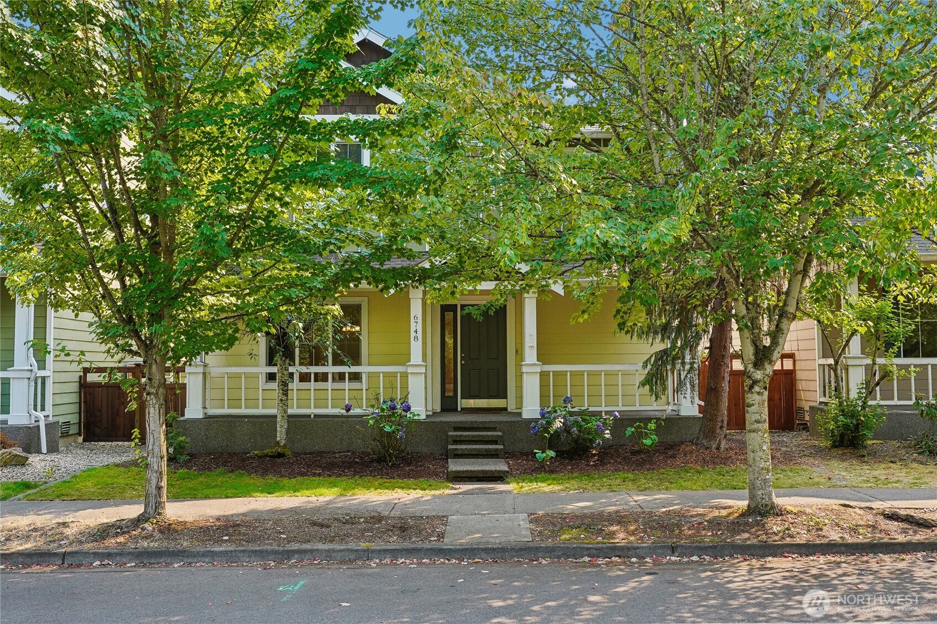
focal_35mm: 33
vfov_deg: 40.0
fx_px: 859
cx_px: 468
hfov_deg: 57.2
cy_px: 312
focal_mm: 22
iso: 400
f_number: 8
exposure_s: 1/125
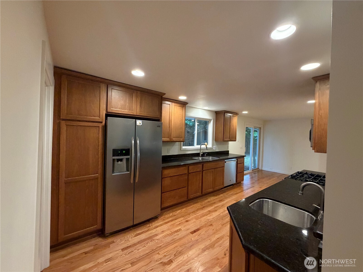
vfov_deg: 85.7
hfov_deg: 102.1
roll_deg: -1.1
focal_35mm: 14
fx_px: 147
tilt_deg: -0.6
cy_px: 136
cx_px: 182
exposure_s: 1/60
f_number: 2.2
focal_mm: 2.22
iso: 500
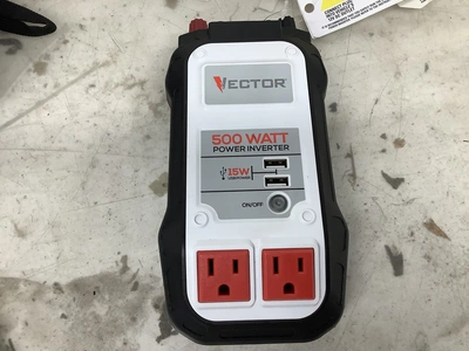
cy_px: 176
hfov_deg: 58.4
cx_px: 234
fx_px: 420
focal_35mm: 31
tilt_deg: -68.9
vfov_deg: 45.4
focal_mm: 3.3
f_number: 2.4
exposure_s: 1/120
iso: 80
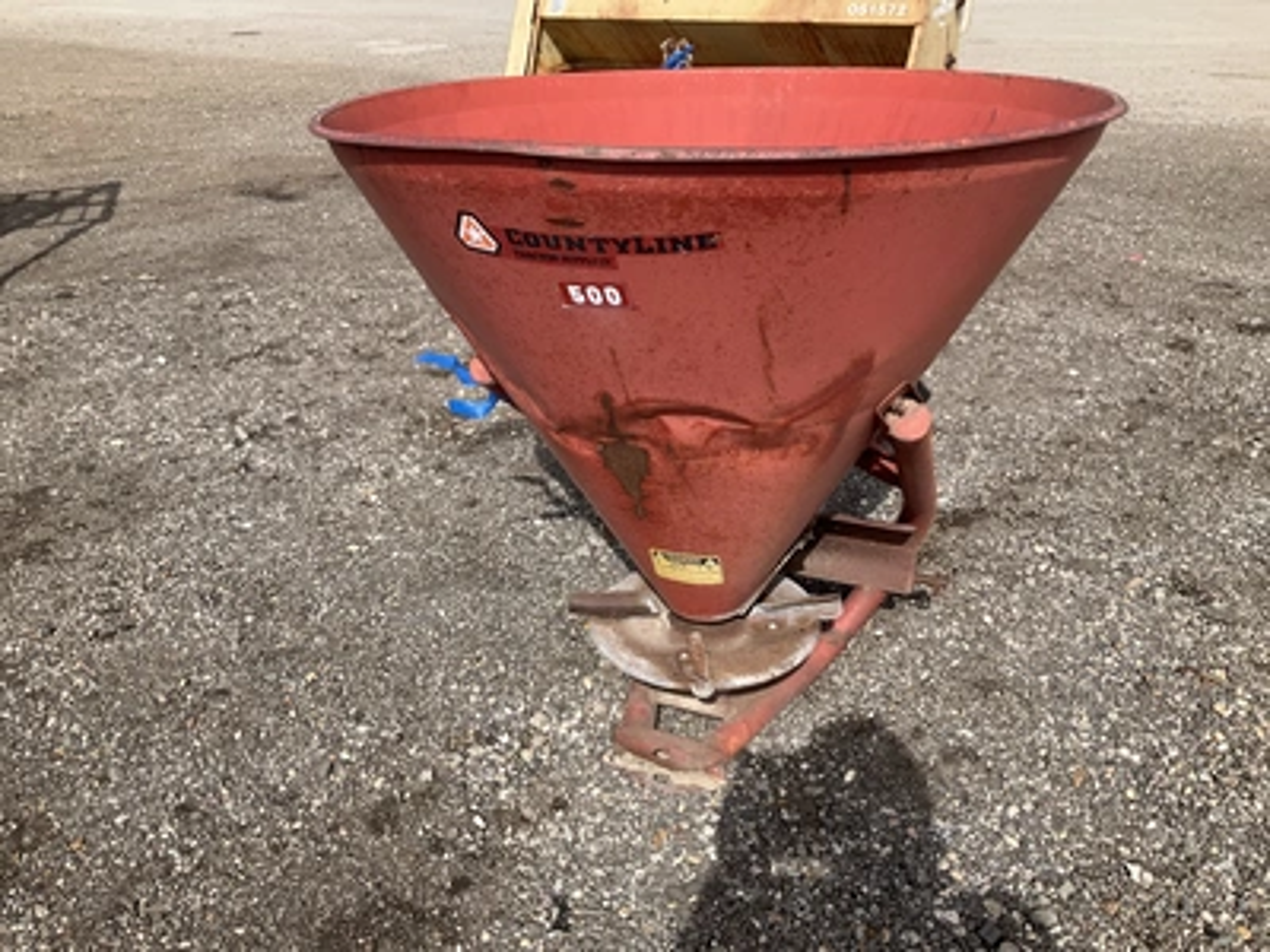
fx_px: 1064
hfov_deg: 61.7
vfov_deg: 48.2
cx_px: 635
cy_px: 476
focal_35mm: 29
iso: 25
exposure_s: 1/1279
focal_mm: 3
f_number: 1.8
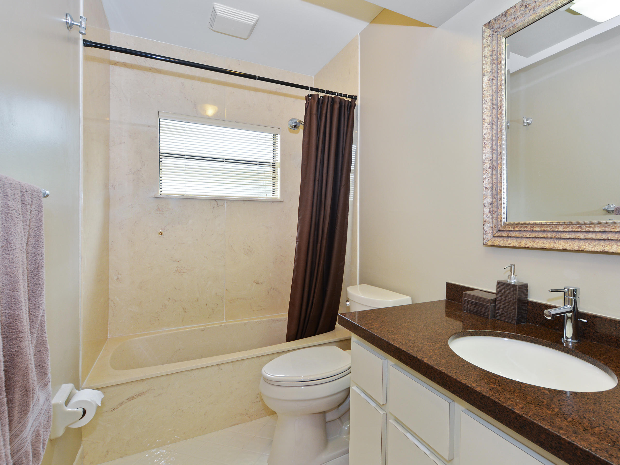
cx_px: 349
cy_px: 238
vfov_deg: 69.9
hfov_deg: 85.6
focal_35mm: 19
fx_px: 332
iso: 200
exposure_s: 1/6
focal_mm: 11
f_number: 8
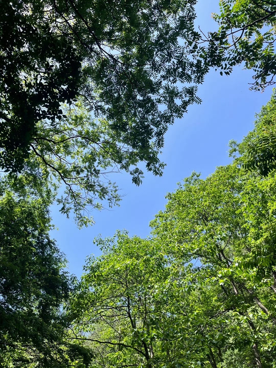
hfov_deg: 53.1
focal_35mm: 26
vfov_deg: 67.3
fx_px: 276
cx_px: 138
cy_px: 184
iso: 50
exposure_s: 1/1389
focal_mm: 5.1
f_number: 1.6
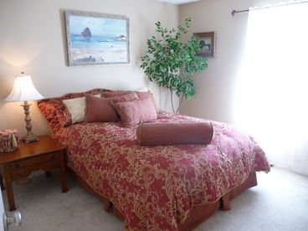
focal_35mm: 28
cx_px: 154
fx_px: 249
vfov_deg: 49.7
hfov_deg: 63.4
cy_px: 116
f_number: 3.3
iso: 320
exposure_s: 1/30
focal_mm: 4.7
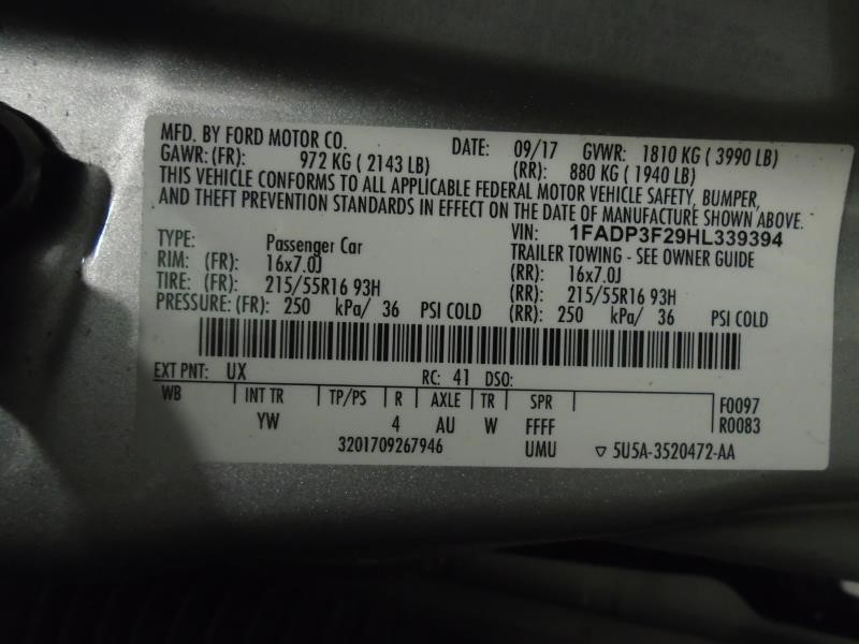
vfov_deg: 53.1
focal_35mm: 26
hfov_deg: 67.3
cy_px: 322
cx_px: 430
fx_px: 645
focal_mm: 4.6
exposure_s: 1/30
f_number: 3.2
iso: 400
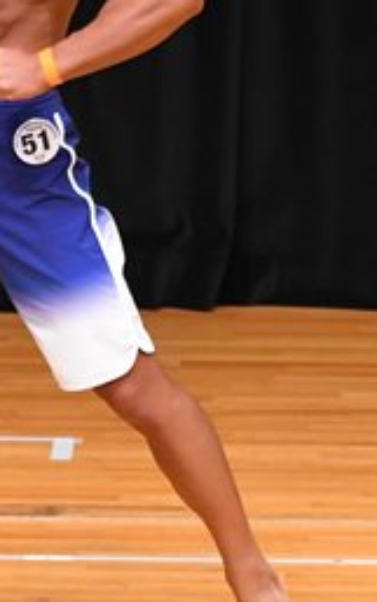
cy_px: 190
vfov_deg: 2.5
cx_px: 170
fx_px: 13589
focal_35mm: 828
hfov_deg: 1.6
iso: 4000
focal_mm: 180
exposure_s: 1/400
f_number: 5.6
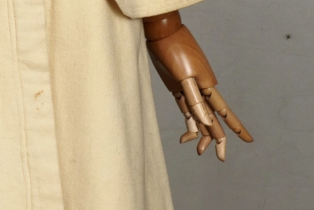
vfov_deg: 6.7
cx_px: -45
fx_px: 1789
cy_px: -30
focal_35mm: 205
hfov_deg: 9.9
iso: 400
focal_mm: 32
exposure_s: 1/50
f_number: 9
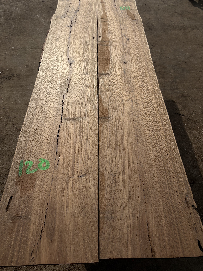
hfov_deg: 53.1
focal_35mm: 26
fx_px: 203
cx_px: 102
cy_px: 136
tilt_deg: -53.4
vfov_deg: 67.3
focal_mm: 5.96
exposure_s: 1/10101
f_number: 1.6
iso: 50
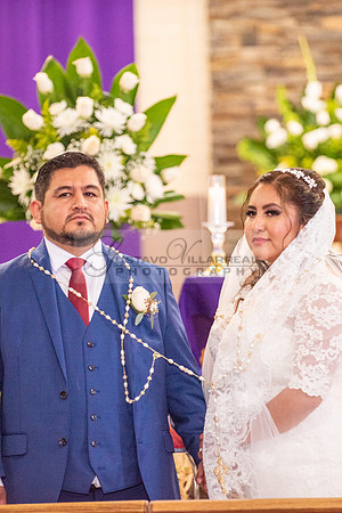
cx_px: 227
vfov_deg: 9.8
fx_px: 2990
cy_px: 256
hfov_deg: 6.5
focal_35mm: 210
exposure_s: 1/160
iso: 2000
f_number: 2.8
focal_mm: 140
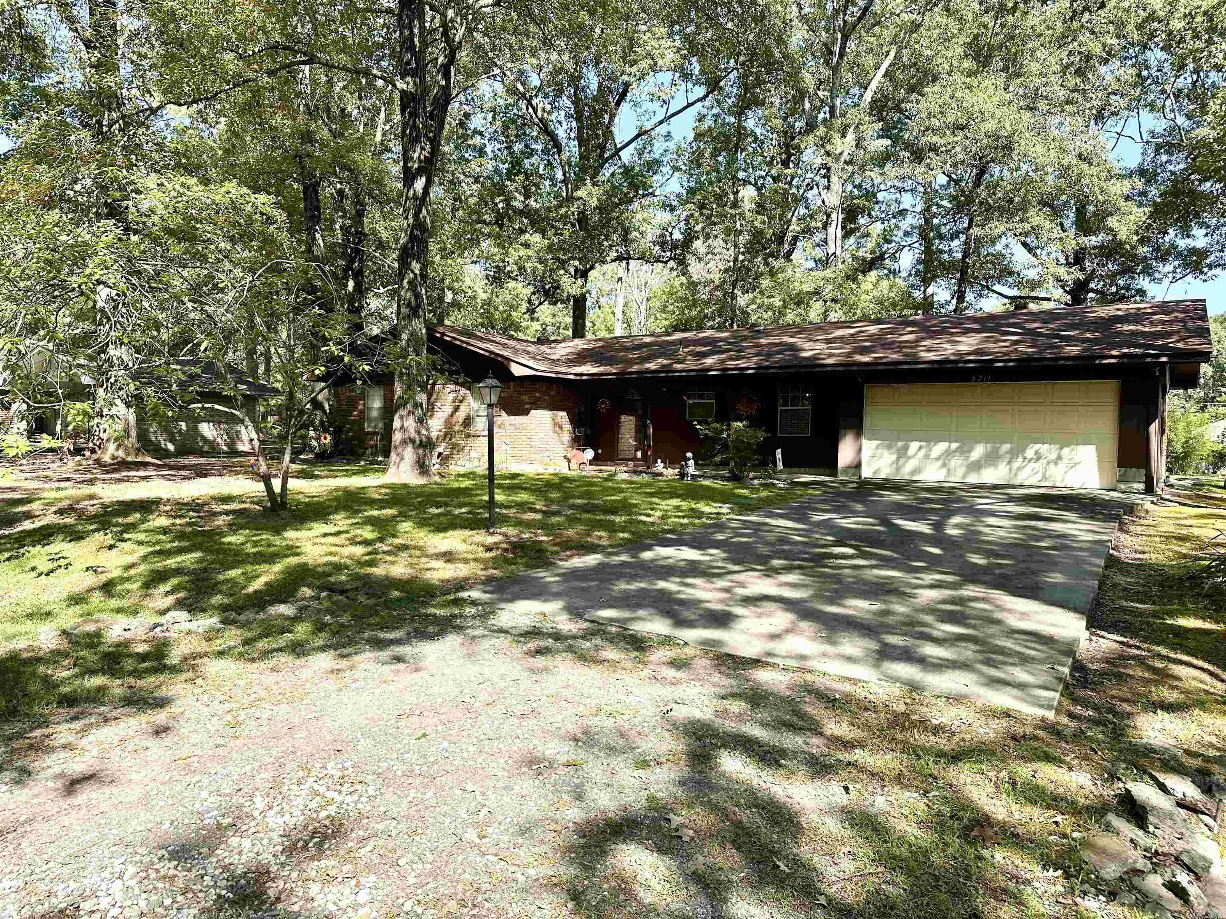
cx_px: 613
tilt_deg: -1.0
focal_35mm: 24
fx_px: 850
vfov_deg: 56.8
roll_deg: -1.0
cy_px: 460
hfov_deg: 71.6
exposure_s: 1/1144
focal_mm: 6.86
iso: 80
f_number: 1.78
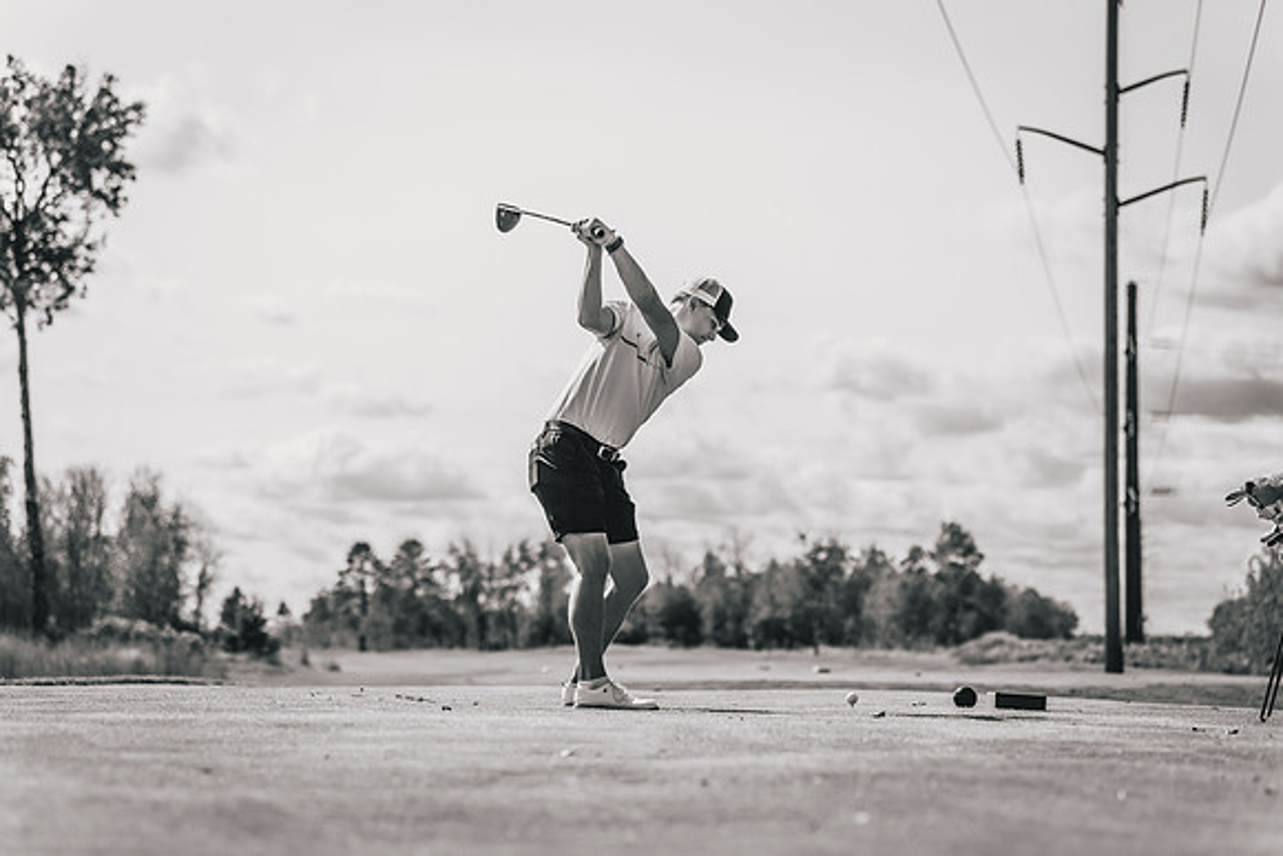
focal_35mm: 84
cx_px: 642
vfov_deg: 16.3
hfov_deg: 24.3
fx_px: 2983
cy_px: 428
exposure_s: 1/8000
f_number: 2.8
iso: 100
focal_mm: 81
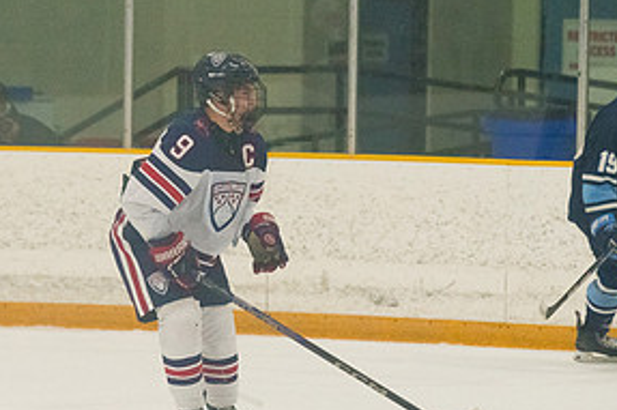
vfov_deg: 3.9
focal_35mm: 354
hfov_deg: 5.8
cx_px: 155
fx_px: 6063
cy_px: 235
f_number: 4.5
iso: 8000
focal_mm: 175
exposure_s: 1/1250
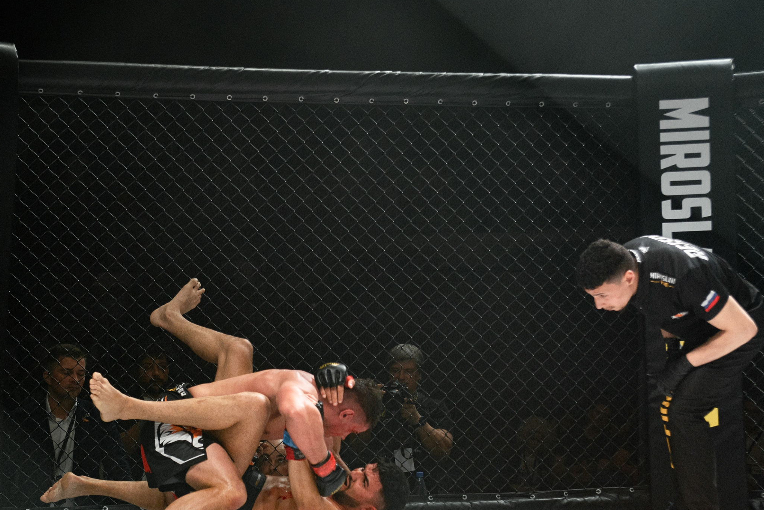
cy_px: 304
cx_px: 346
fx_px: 1868
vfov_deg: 15.5
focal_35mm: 88
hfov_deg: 23.1
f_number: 4
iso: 2000
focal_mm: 70
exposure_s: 1/800
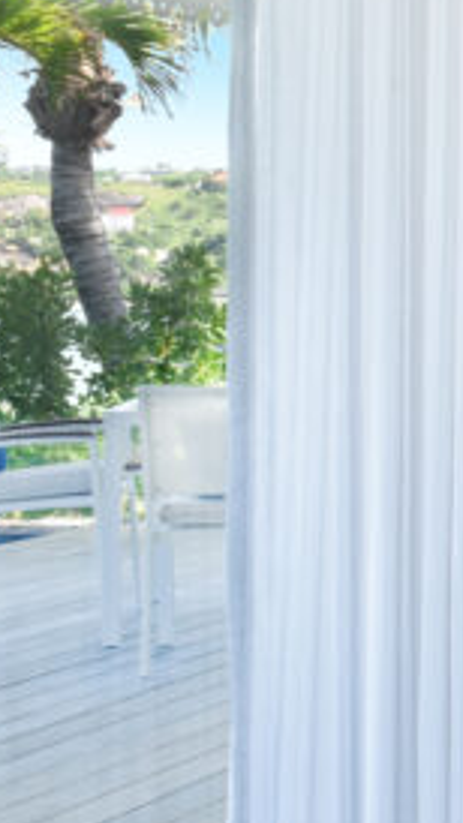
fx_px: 2053
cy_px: 260
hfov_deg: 9.6
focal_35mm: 94
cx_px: 1449
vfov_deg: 22.6
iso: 200
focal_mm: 24
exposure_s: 1/1.25
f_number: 16
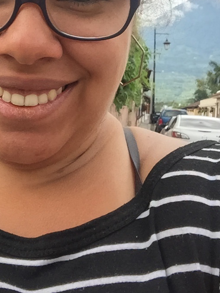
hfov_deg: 24.4
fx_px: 508
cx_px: 97
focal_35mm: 60
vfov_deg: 31.7
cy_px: 78
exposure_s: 1/337
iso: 32
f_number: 2.2
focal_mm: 2.65
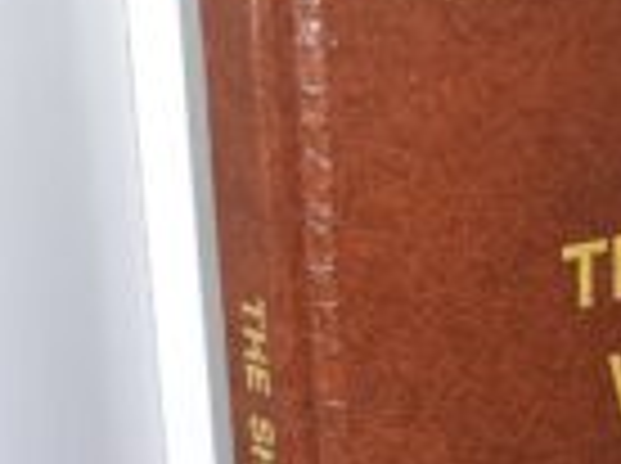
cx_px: 788
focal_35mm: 122
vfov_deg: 11.8
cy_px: 586
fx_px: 2185
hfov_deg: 15.5
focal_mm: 3.7
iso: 50
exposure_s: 1/40
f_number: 1.7
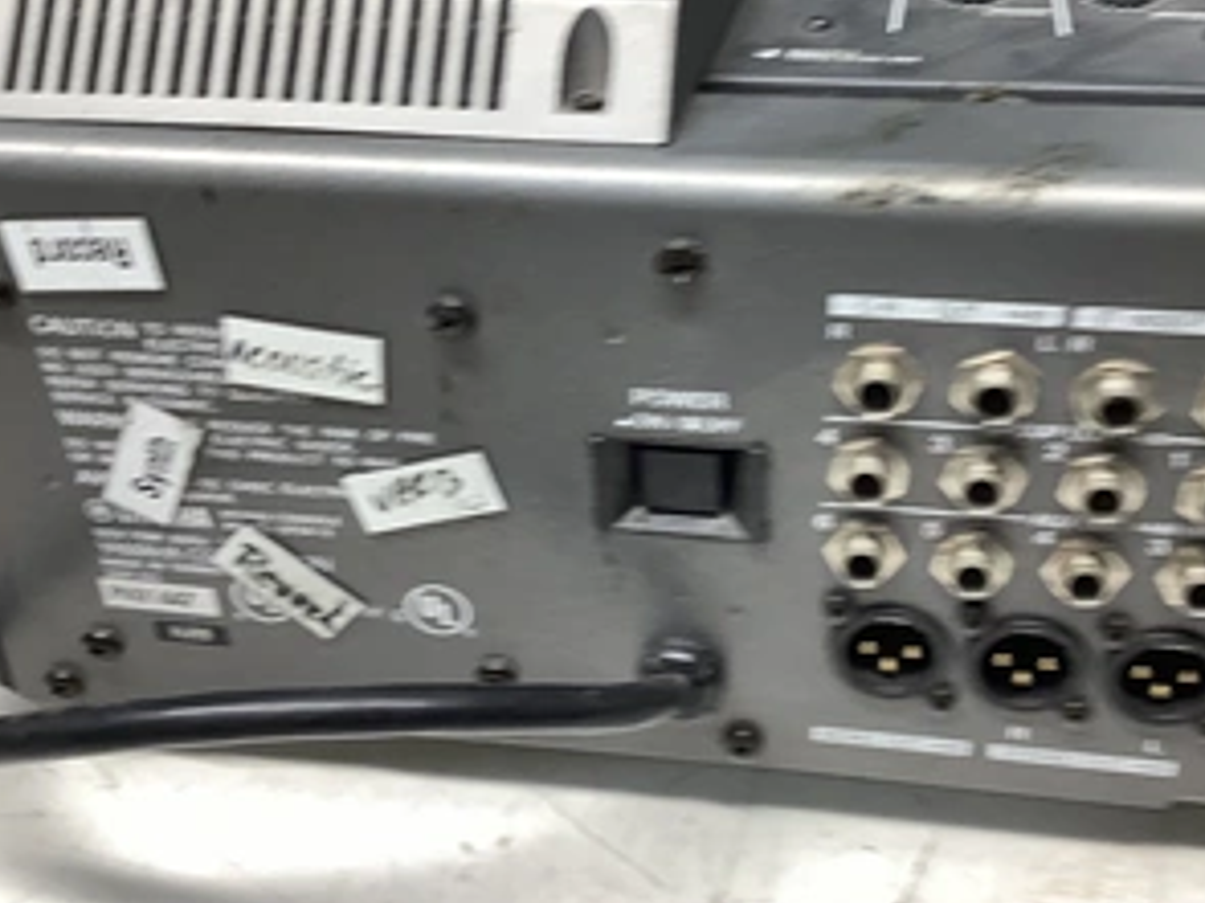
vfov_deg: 34.3
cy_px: 400
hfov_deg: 44.6
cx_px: 719
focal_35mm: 42
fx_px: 1461
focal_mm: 3.3
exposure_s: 1/60
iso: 64
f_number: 2.4
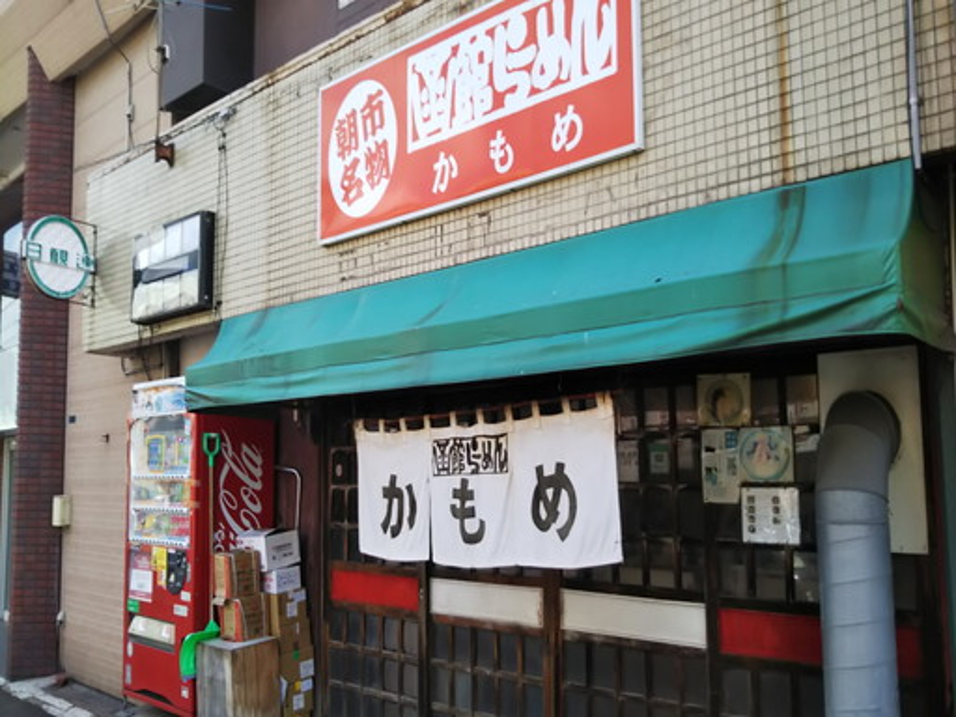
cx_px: 478
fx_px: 829
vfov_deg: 46.8
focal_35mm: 30
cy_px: 358
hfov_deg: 60.0
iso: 20
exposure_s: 1/267
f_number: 2.2
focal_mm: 4
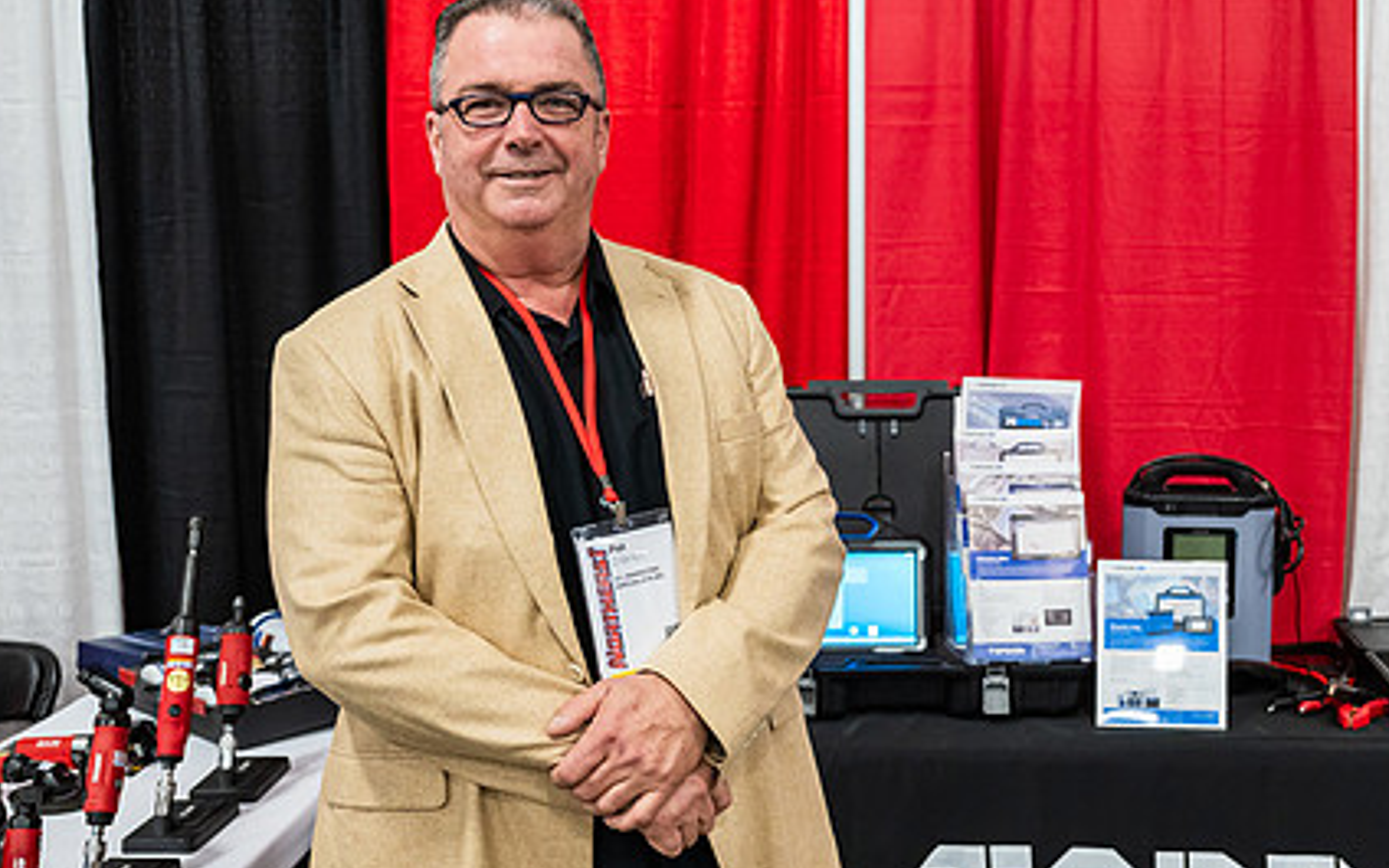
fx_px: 1855
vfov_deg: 26.3
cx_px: 877
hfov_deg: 40.7
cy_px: 466
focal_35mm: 49
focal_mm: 33
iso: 4000
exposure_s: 1/200
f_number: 4
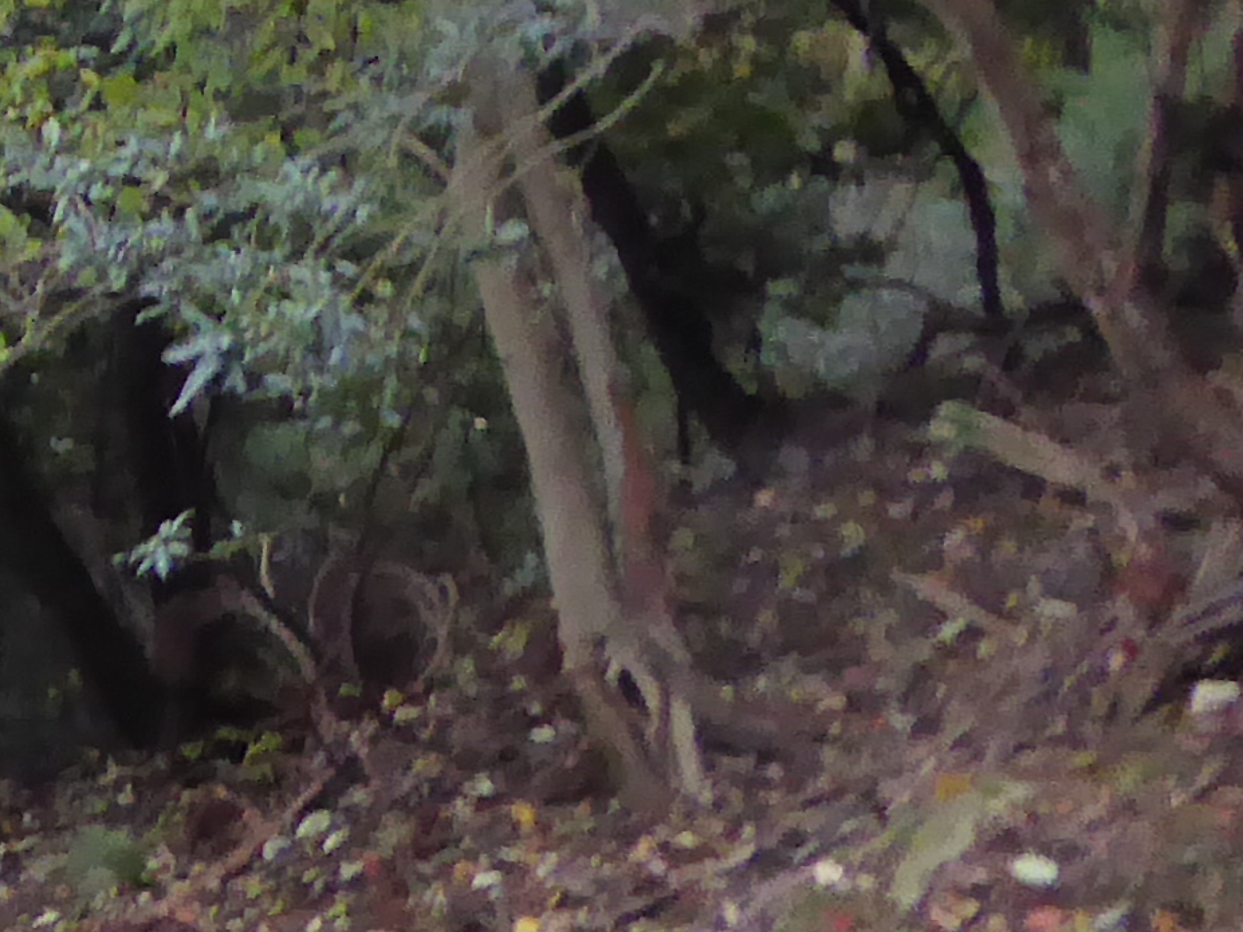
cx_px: -1895
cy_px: 7
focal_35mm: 132
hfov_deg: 11.7
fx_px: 4739
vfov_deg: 11.1
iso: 320
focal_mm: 4.3
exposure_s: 1/60
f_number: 3.3
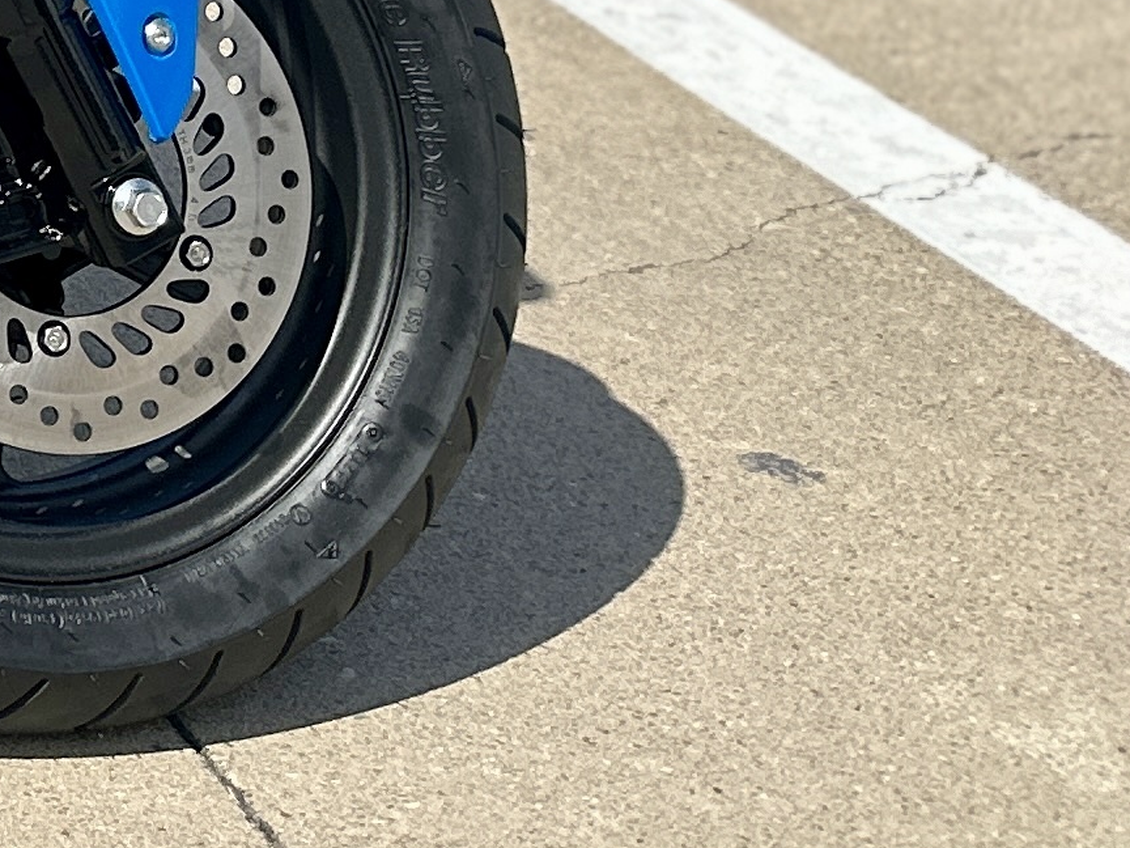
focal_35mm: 112
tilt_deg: -5.5
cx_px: -1474
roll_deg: -0.3
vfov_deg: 11.9
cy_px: -800
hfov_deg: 13.5
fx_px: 3656
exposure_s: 1/5000
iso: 80
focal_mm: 6.86
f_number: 1.78
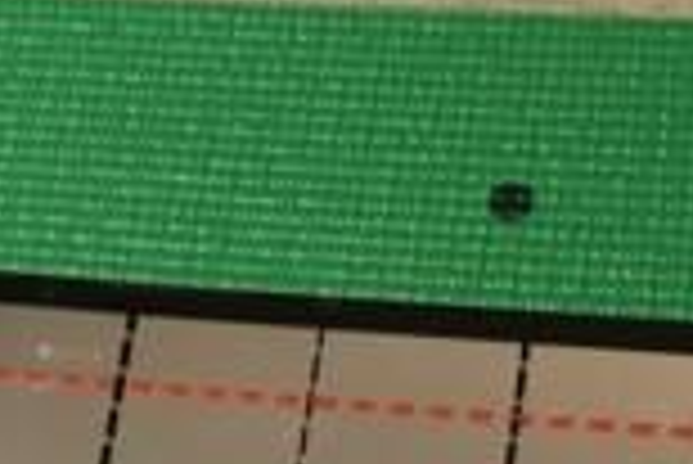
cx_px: 202
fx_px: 1638
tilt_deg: -71.8
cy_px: 653
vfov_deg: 15.1
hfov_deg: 23.7
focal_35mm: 85
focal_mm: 3.99
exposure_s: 1/17
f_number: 1.8
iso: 100
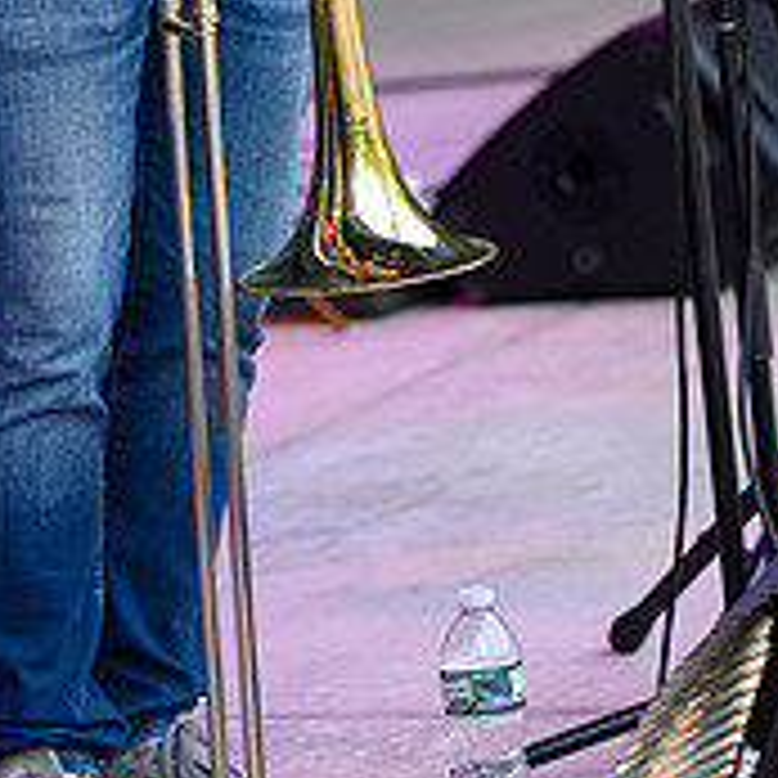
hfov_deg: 5.1
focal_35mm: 341
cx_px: 265
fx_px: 8671
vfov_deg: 5.1
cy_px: -220
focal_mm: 103
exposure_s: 1/1250
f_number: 2.8
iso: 1600
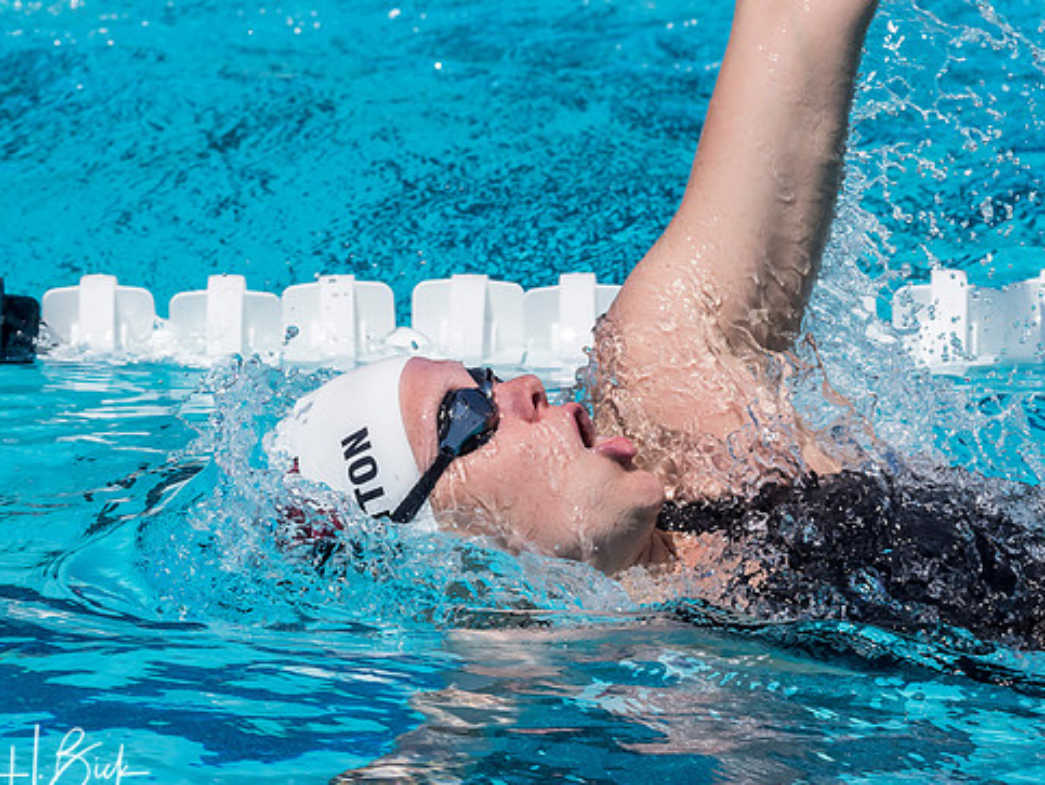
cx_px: 284
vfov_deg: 1.6
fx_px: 28217
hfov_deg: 2.1
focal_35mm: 934
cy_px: 312
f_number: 7.1
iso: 250
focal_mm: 300
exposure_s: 1/1600
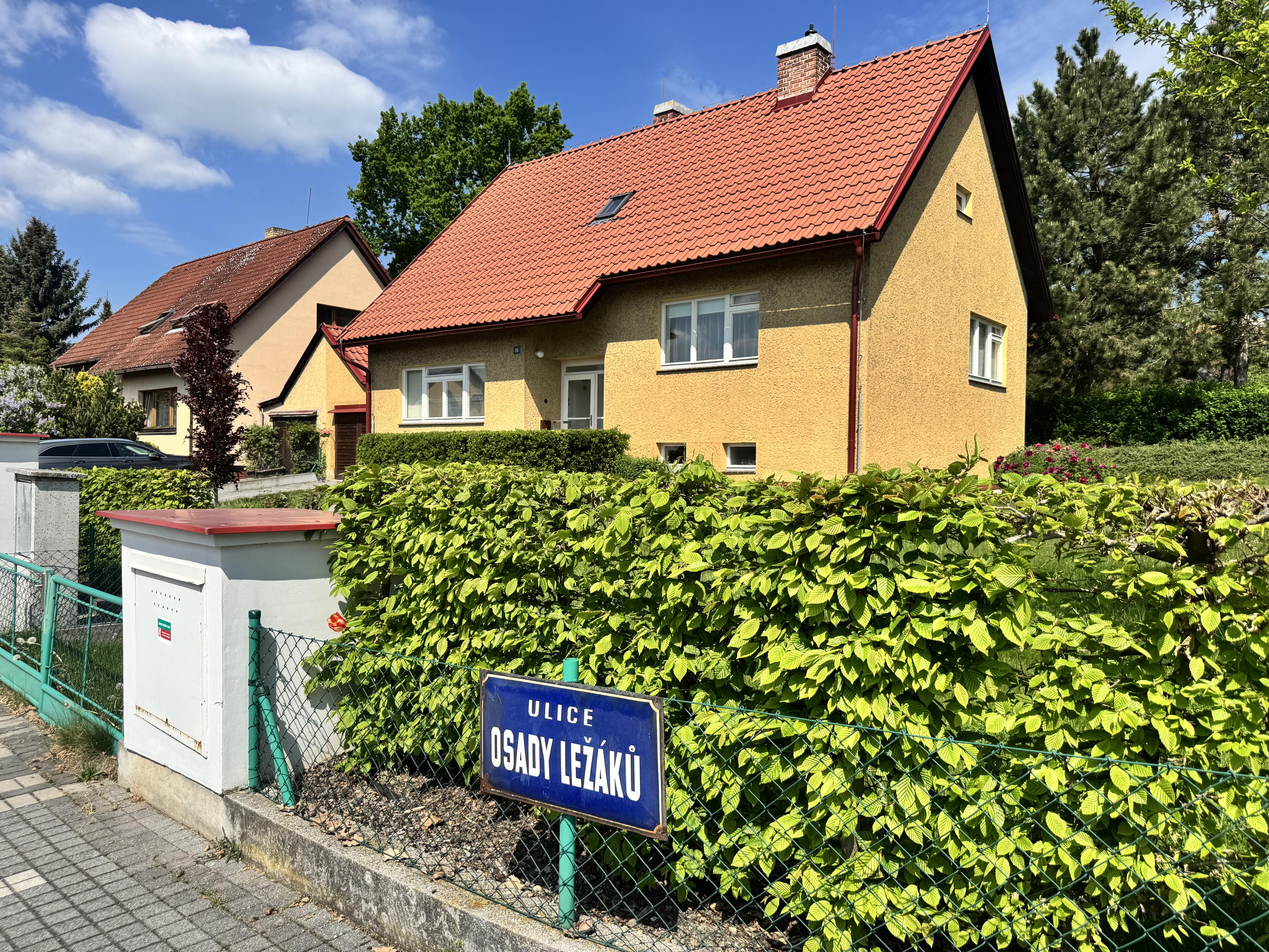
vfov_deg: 56.8
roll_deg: -1.3
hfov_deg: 71.6
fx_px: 880
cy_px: 476
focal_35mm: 24
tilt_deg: -1.2
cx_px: 634
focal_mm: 6.76
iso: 80
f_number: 1.78
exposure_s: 1/4608
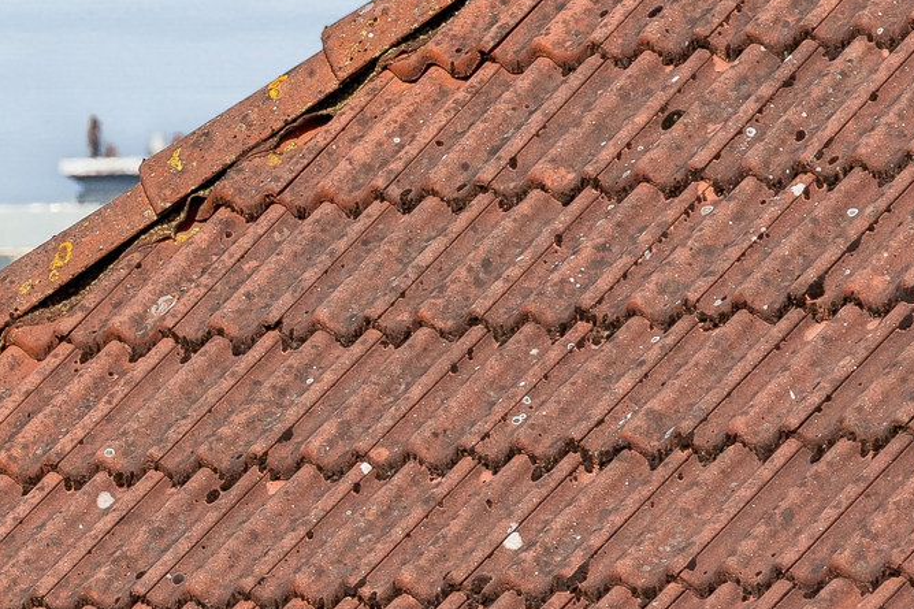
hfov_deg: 2.3
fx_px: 22792
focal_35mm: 898
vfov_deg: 1.5
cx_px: -980
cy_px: -274
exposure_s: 1/1000
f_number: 10
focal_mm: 200
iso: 400
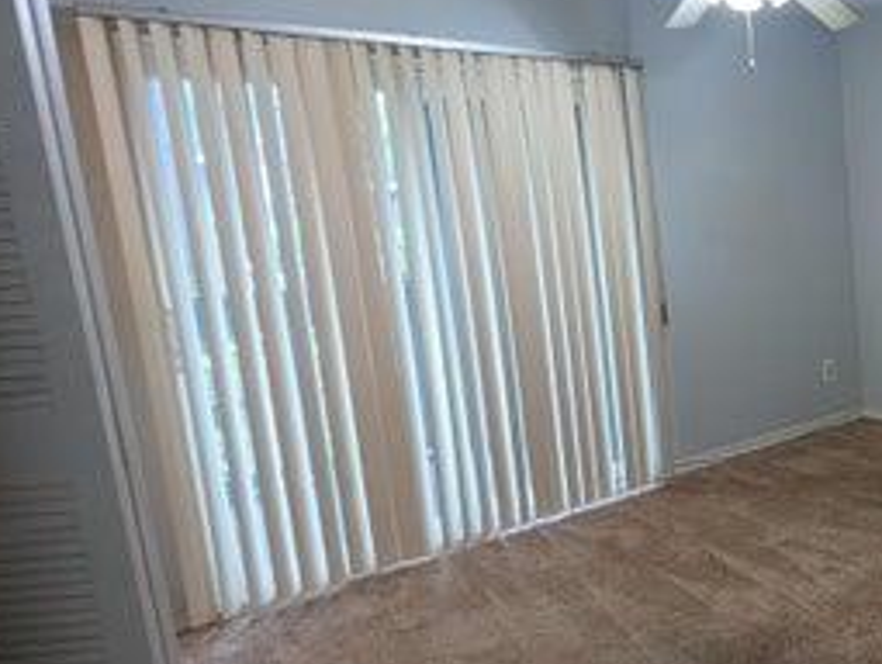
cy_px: 332
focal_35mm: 30
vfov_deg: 46.9
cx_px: 920
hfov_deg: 47.4
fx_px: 765
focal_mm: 2.02
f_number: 1.7
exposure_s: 1/30
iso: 66
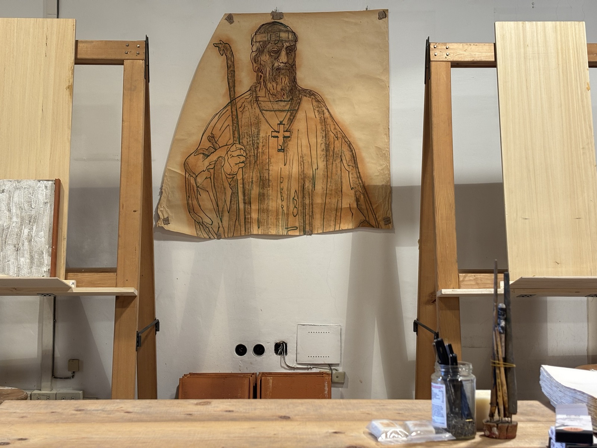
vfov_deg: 28.0
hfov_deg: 36.8
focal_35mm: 52
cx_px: 298
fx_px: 897
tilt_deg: +0.7
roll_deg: -0.1
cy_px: 224
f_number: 1.6
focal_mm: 5.96
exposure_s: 1/50
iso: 64
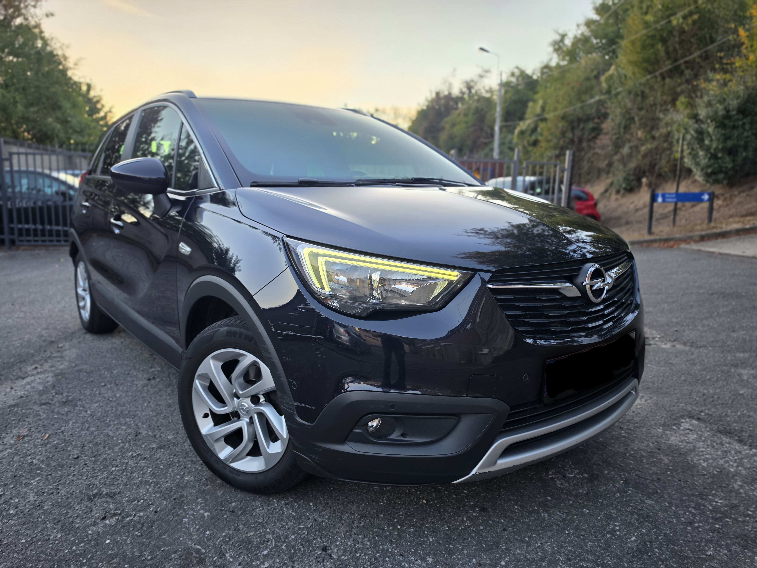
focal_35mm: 23
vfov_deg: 58.9
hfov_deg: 73.9
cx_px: 378
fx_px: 503
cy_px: 284
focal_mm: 6.5
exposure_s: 1/101
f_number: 1.4
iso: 100
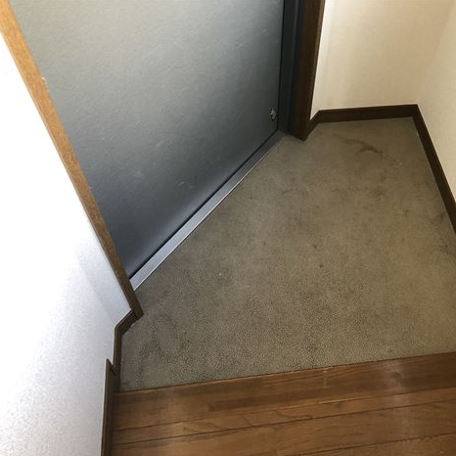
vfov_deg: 48.4
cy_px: 231
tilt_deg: -55.1
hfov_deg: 47.7
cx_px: 299
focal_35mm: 34
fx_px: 507
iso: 50
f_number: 1.8
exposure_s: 1/17
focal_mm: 3.99
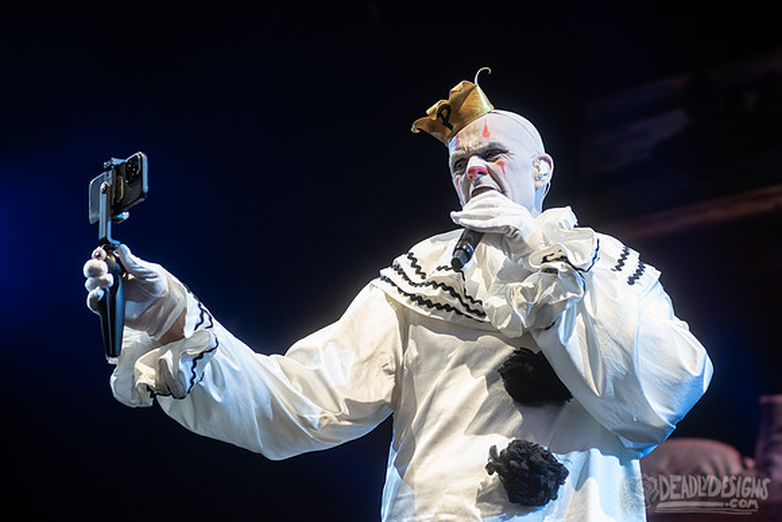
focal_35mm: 87
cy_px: 238
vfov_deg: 15.7
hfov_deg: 23.4
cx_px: 391
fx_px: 1892
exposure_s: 1/400
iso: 640
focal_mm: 80
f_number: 5
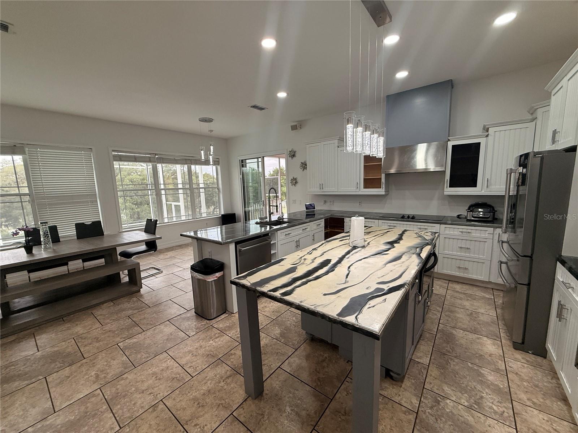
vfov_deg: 85.7
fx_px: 234
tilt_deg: -7.5
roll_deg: +1.7
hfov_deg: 102.1
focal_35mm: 14
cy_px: 216
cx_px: 289
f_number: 2.2
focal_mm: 2.22
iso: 100
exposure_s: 1/120
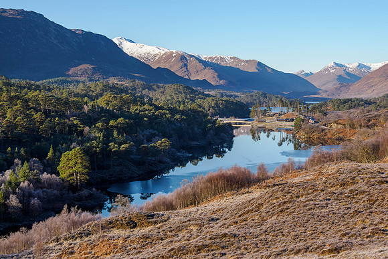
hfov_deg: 27.7
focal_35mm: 73
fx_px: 787
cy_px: 117
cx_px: 194
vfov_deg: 18.7
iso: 200
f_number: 7.1
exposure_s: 1/400
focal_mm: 35
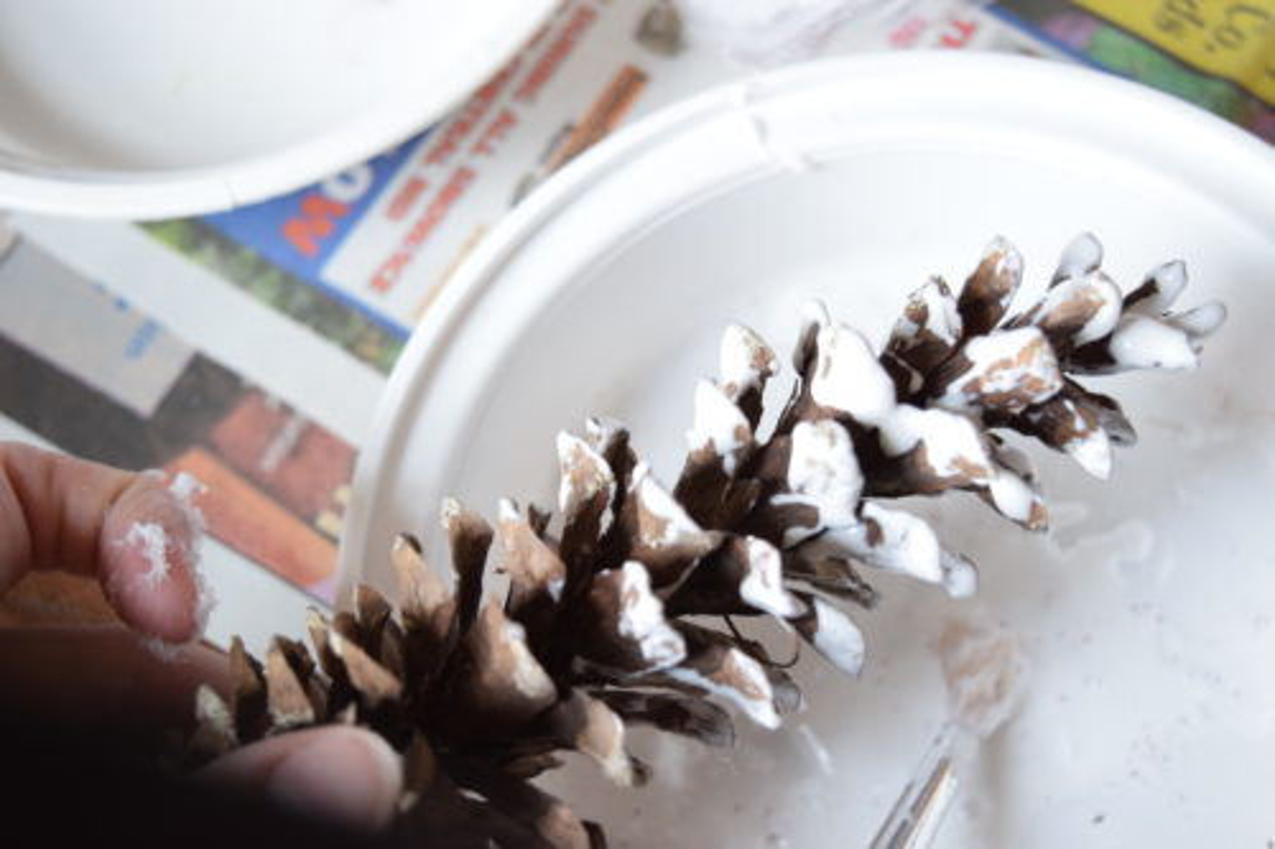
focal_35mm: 54
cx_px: 638
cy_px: 424
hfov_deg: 36.9
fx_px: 1912
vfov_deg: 25.0
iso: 800
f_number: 5
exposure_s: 1/25
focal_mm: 36
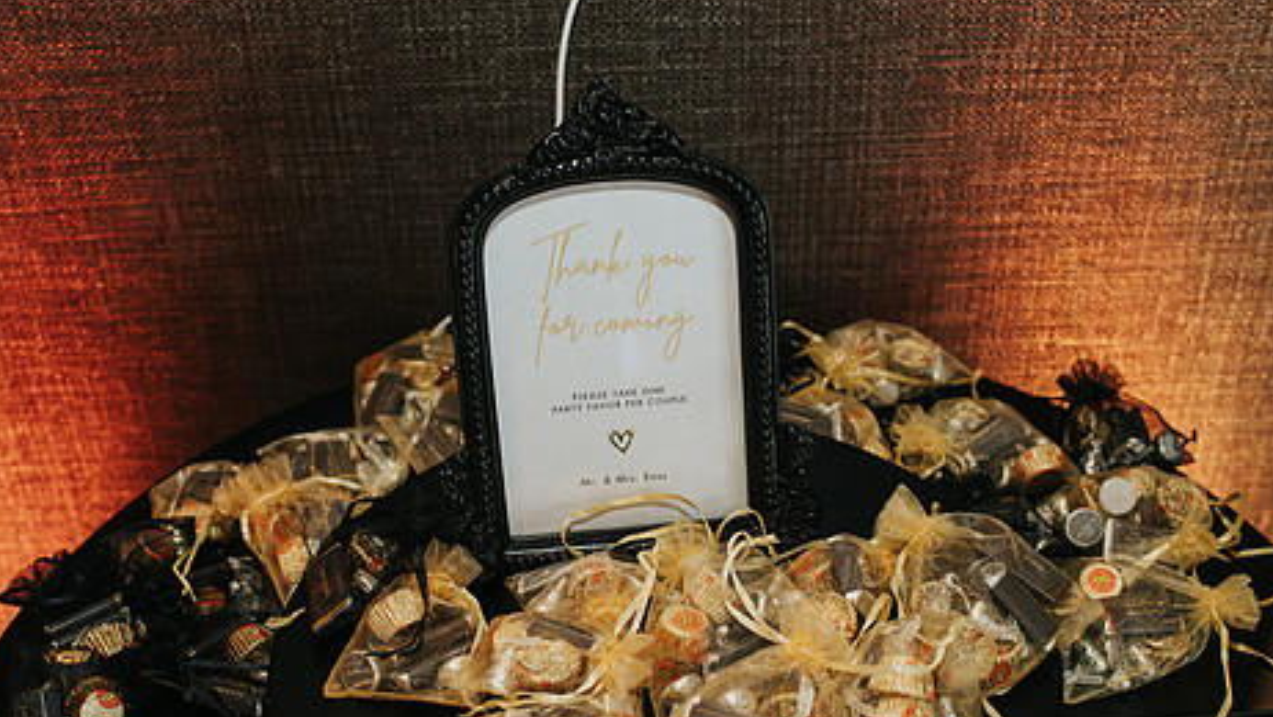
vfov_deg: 25.9
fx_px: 1553
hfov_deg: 44.6
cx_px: 598
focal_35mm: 46
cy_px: 469
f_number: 3.5
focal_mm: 35
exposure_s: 1/200
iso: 1000
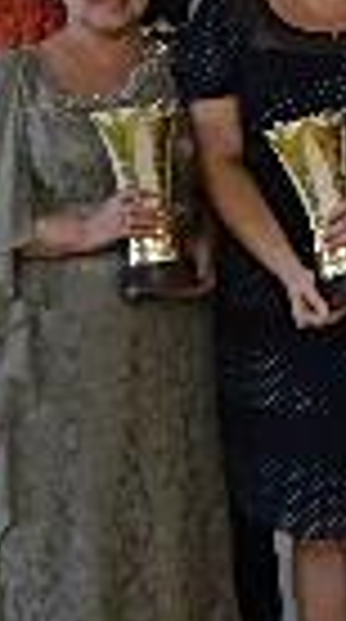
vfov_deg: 13.7
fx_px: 2577
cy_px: 238
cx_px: 728
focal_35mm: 157
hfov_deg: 7.3
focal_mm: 5.6
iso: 500
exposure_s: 1/15
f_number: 3.2
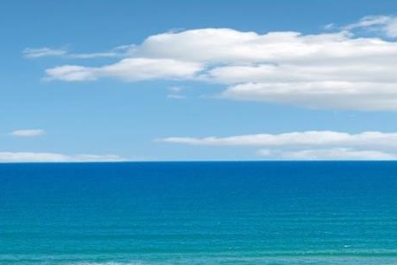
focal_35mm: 77
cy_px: 458
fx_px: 849
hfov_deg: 24.7
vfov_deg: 15.5
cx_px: 422
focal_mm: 8.4
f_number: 2.8
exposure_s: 1/5000
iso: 150
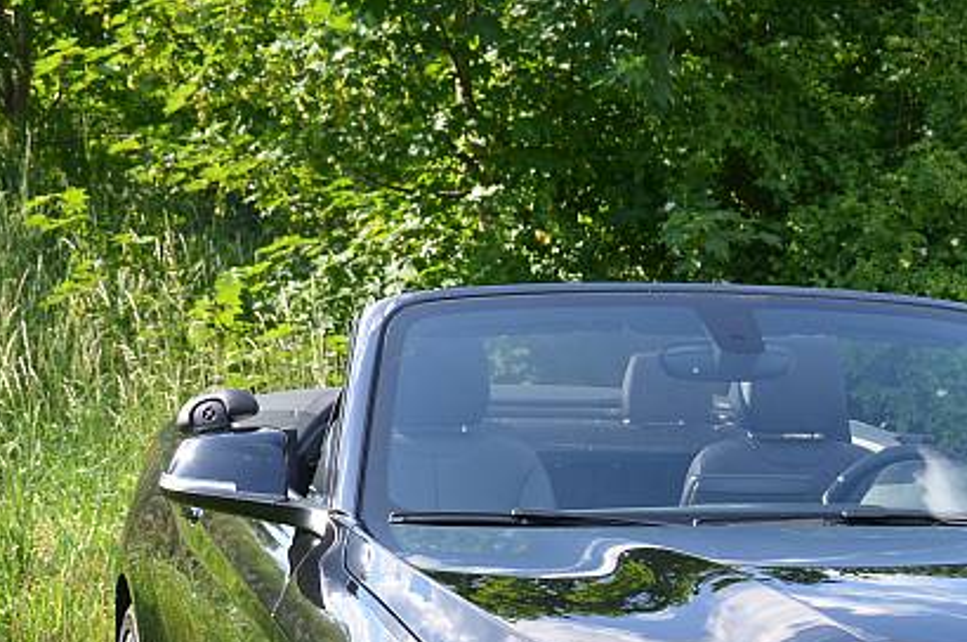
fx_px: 3138
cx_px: 903
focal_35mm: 117
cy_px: 571
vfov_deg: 11.6
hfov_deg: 17.2
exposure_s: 1/200
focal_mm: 32
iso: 200
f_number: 7.1
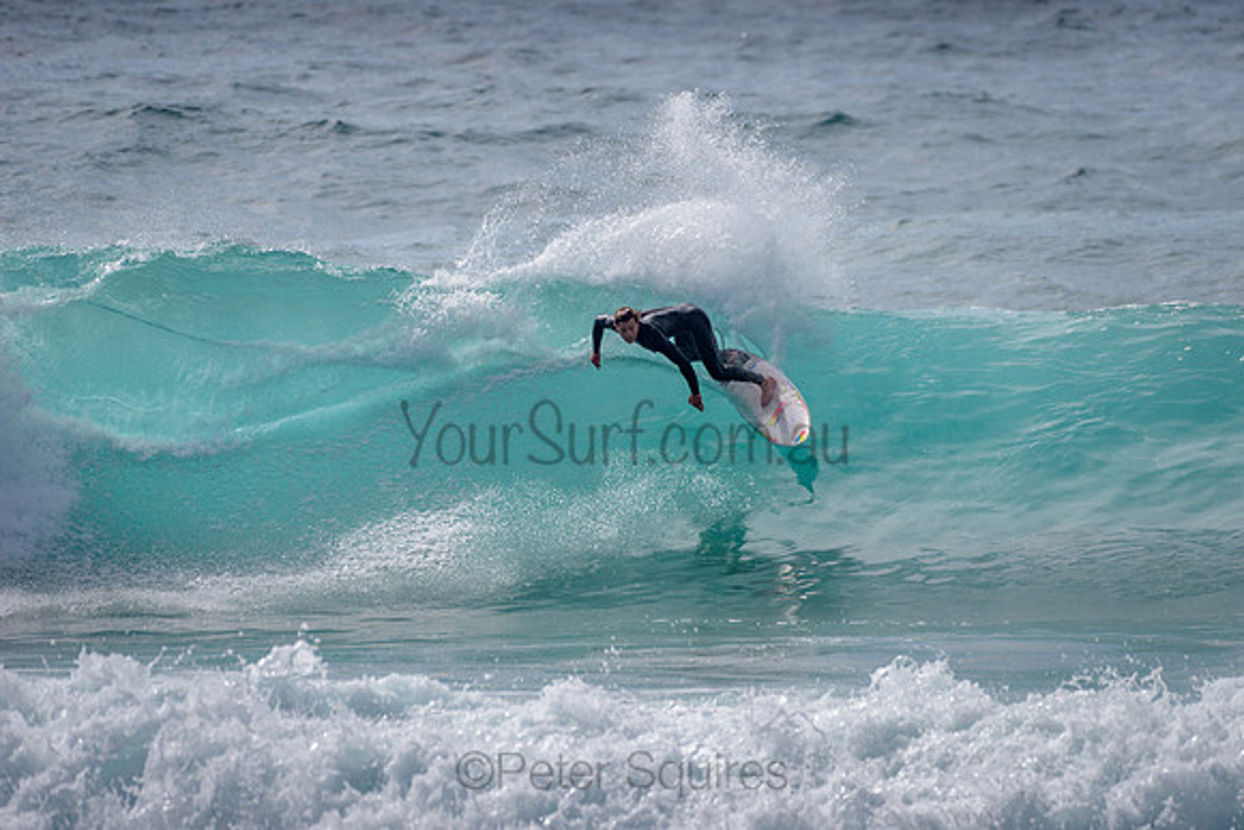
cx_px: 763
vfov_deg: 2.2
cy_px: 330
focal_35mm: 613
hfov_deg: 3.4
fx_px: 21192
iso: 90
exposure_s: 1/2000
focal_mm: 500
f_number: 5.6
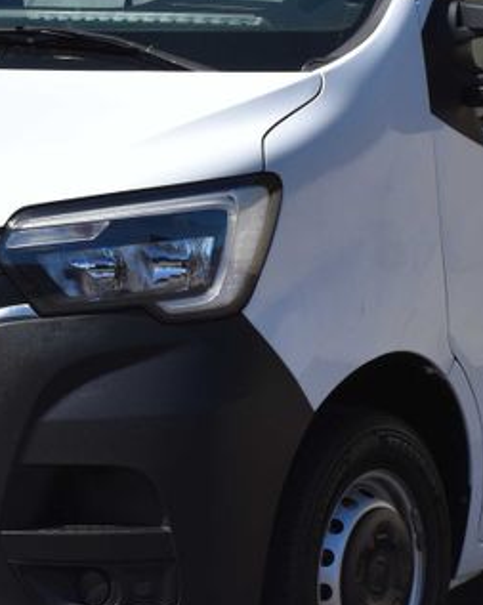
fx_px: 3342
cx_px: 359
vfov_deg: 10.3
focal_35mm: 187
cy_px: 124
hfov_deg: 8.3
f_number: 11
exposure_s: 1/500
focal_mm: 35
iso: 200
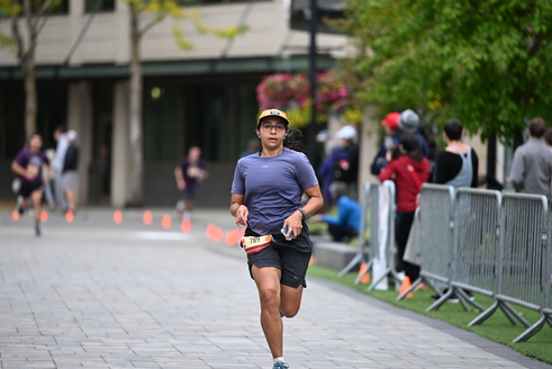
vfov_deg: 6.1
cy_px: 177
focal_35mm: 224
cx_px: 256
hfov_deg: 9.2
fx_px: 3437
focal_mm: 200
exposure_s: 1/2000
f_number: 2.8
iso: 640
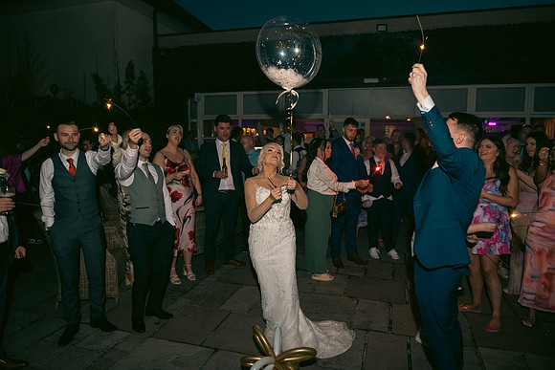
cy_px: 185
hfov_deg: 73.7
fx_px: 370
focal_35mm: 24
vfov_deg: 53.2
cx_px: 278
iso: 800
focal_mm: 24
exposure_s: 1/160
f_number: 3.5
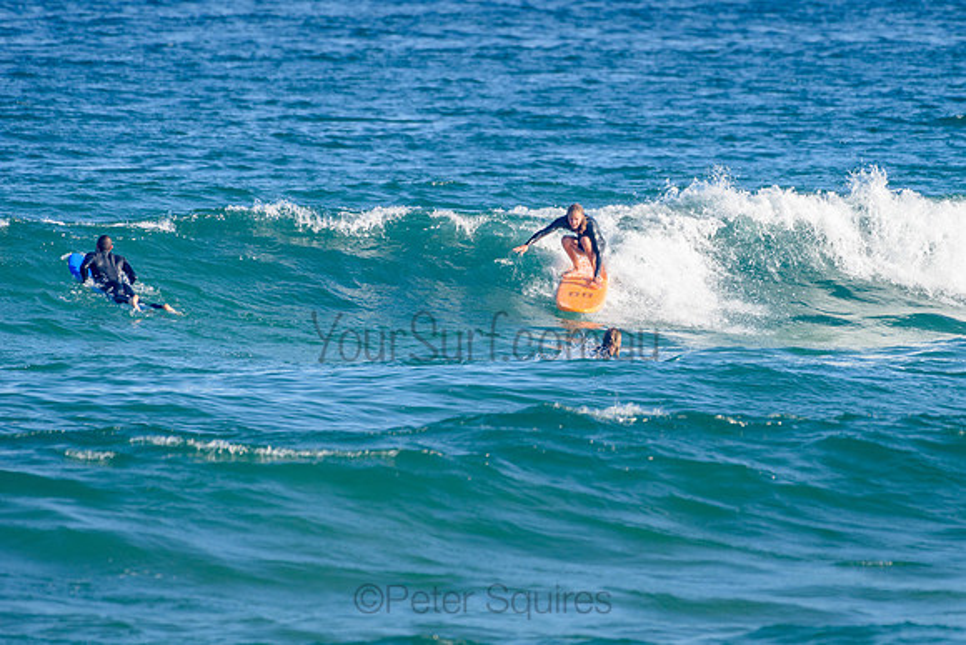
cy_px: 274
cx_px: 592
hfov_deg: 3.4
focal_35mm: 613
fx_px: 16458
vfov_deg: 2.2
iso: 400
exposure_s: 1/2000
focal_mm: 500
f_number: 5.6
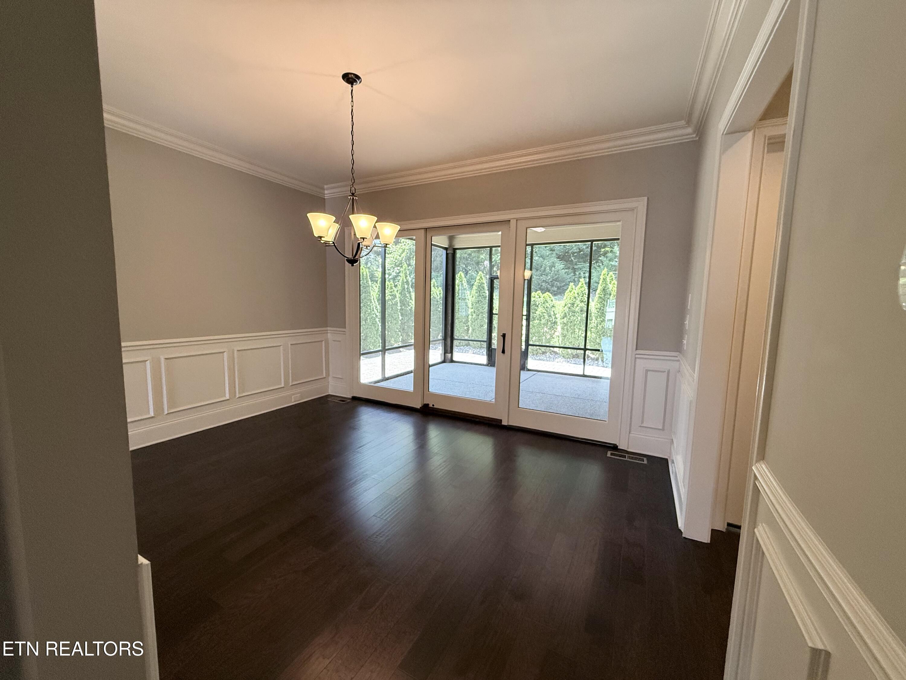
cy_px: 340
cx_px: 453
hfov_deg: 102.1
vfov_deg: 85.7
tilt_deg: -5.3
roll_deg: -1.3
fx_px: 366
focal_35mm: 14
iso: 320
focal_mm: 2.22
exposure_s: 1/120
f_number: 2.2
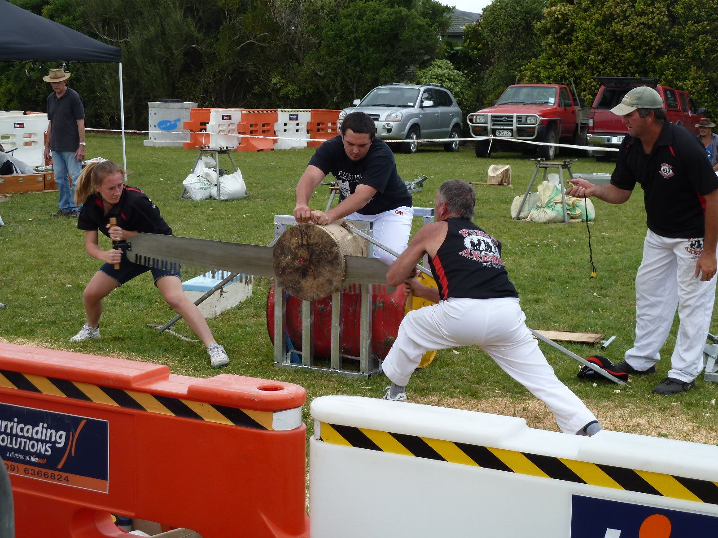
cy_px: 269
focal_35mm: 63
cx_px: 359
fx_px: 1307
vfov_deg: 23.3
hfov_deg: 30.7
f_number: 4
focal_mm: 10.3
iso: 80
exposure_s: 1/320
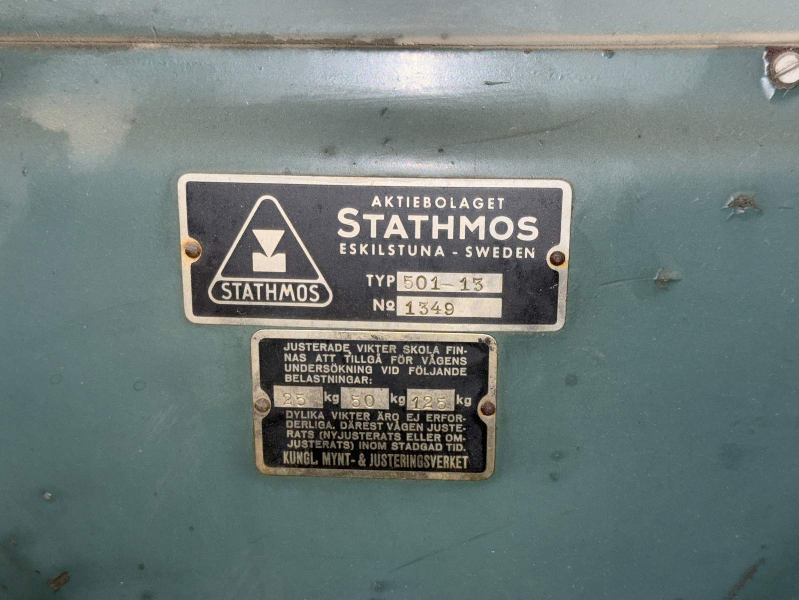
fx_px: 1108
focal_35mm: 48
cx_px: 400
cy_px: 300
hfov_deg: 39.7
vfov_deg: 30.3
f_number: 1.78
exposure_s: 1/4
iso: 50
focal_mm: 6.76
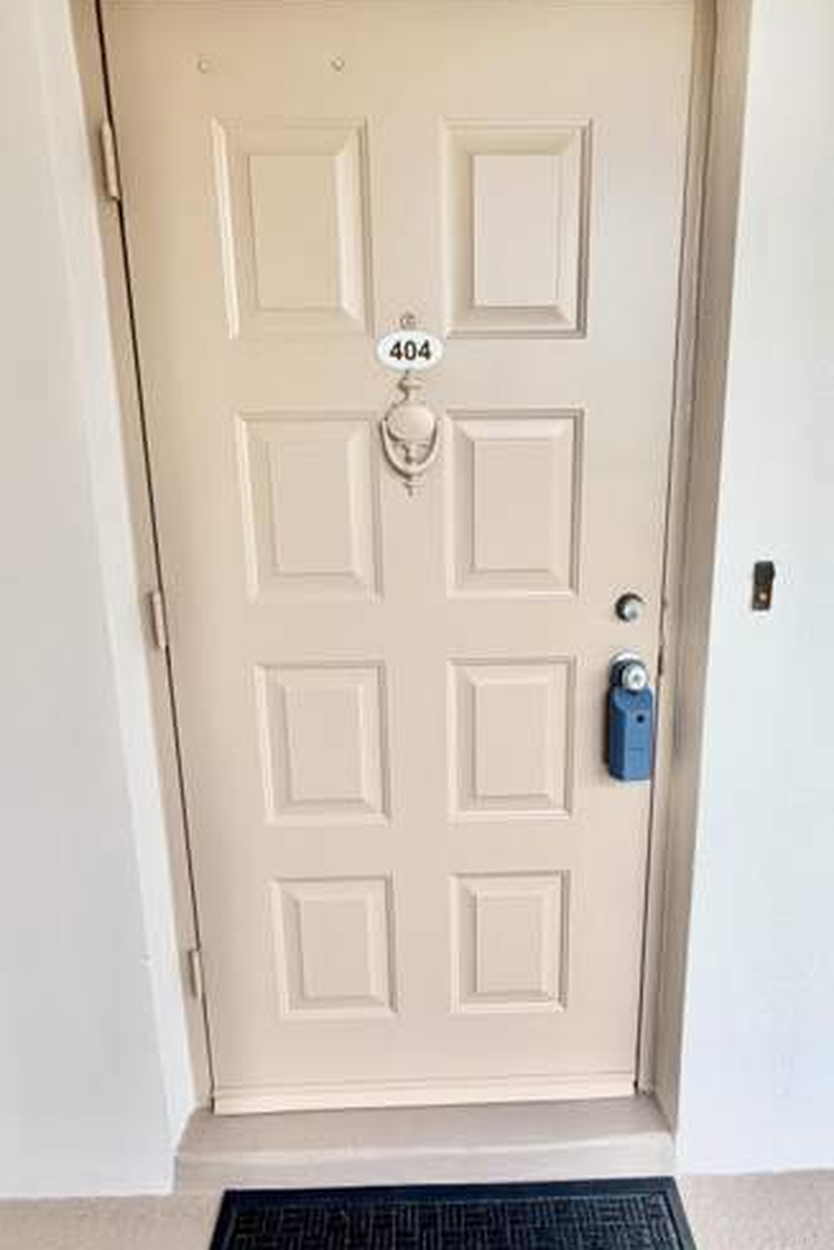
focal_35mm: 19
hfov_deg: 64.5
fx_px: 660
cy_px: 605
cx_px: 446
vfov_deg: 86.9
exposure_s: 1/498
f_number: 2.2
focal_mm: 2.22
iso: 64
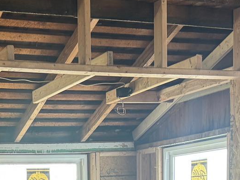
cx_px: 21
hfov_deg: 20.2
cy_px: 268
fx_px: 659
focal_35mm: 95
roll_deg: +2.5
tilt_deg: -4.4
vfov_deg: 14.5
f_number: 1.78
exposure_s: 1/69
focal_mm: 6.76
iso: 200
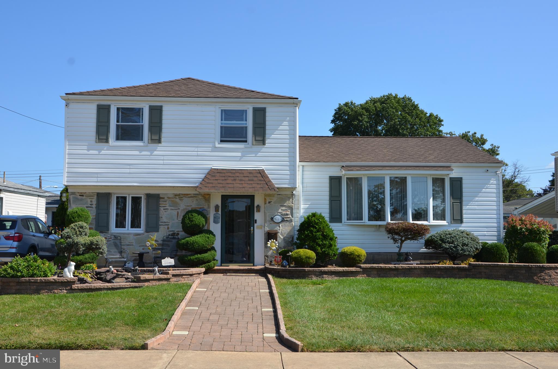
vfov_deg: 32.9
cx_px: 279
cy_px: 184
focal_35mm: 40
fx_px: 626
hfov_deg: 48.0
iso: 125
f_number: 8
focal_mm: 27
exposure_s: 1/250
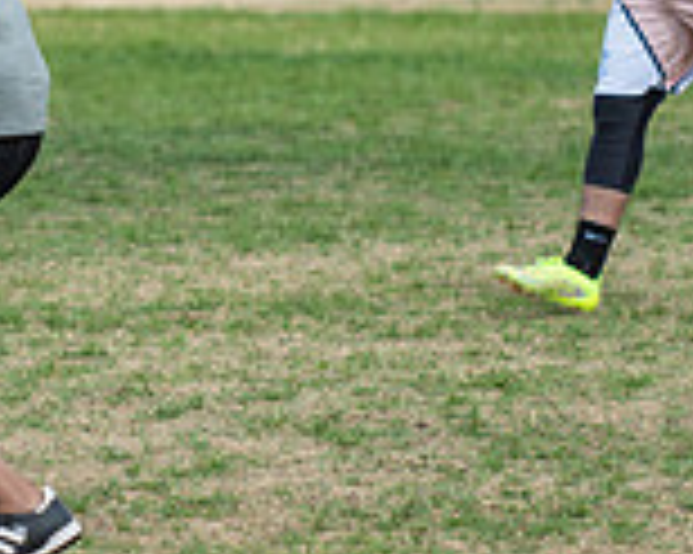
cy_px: 51
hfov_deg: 4.2
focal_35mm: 460
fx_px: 9429
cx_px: -24
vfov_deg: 3.4
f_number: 3.2
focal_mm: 116
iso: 160
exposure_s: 1/3200
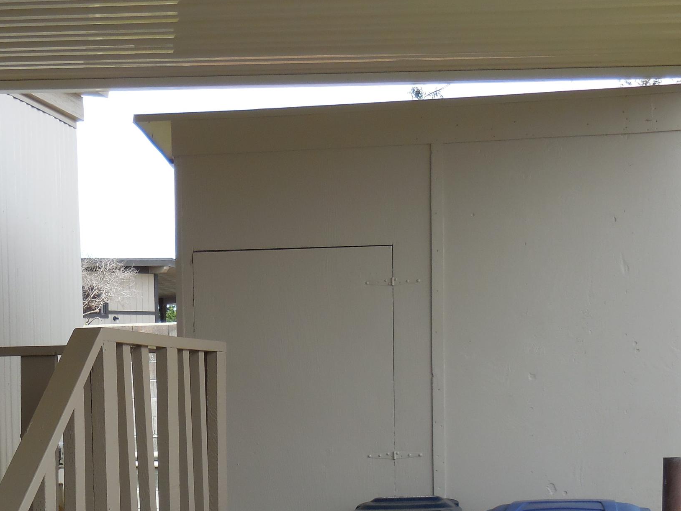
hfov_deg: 23.3
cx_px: 178
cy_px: 462
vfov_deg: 17.5
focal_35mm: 83
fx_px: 1633
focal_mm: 8.1
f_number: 4.2
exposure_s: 1/320
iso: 125
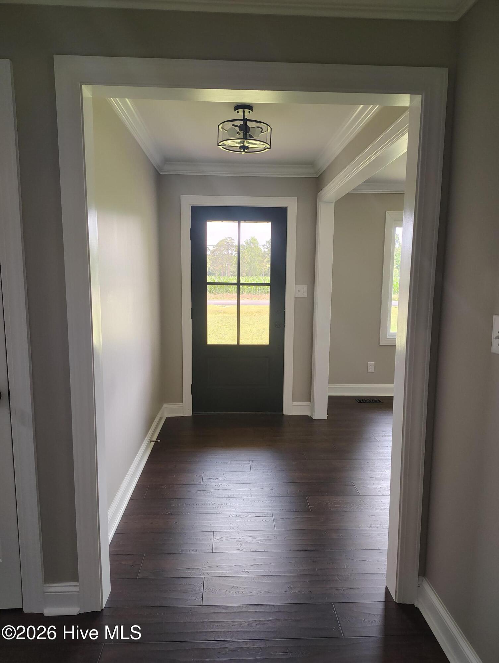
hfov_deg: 56.9
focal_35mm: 24
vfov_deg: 71.5
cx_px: 250
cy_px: 332
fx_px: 460
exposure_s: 1/120
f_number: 1.8
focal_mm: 5.56
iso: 875
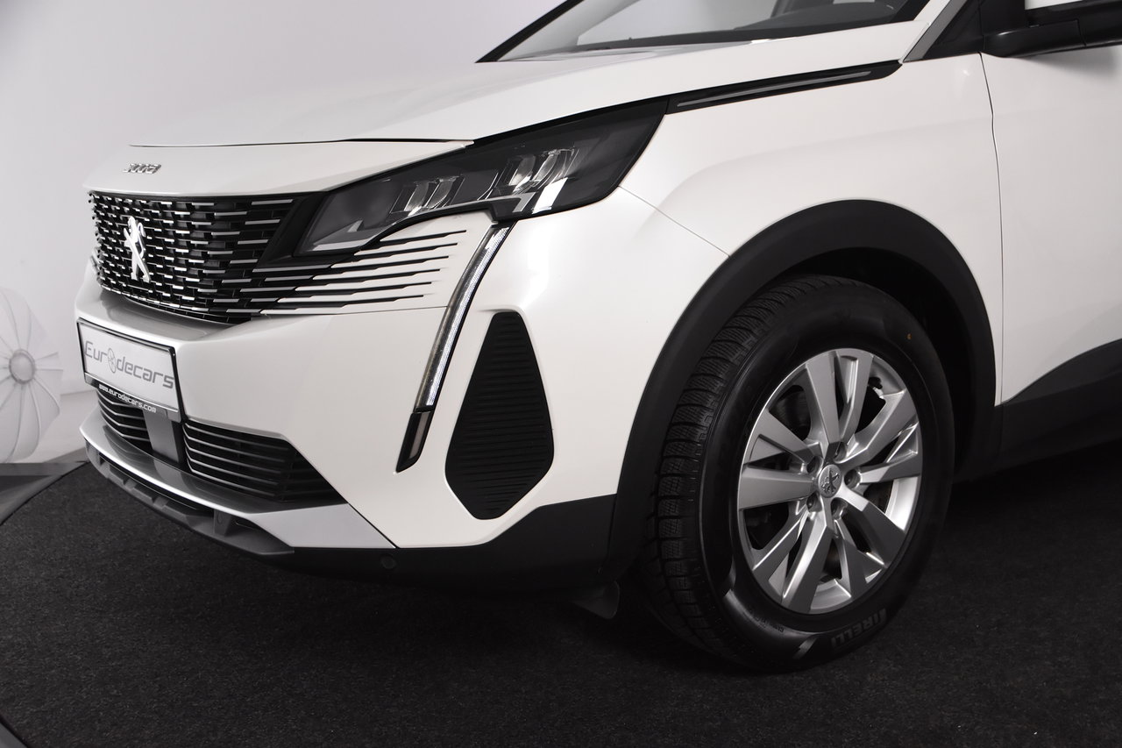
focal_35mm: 42
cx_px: 561
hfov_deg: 46.4
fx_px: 1309
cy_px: 374
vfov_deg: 31.9
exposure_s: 1/160
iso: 1600
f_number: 5
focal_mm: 28
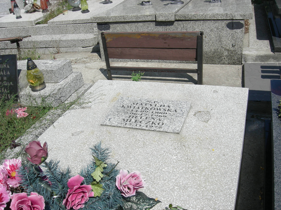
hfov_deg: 51.4
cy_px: 105
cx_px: 140
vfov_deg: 39.7
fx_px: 292
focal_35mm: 36
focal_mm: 7.5
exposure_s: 1/332
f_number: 6.8
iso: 64
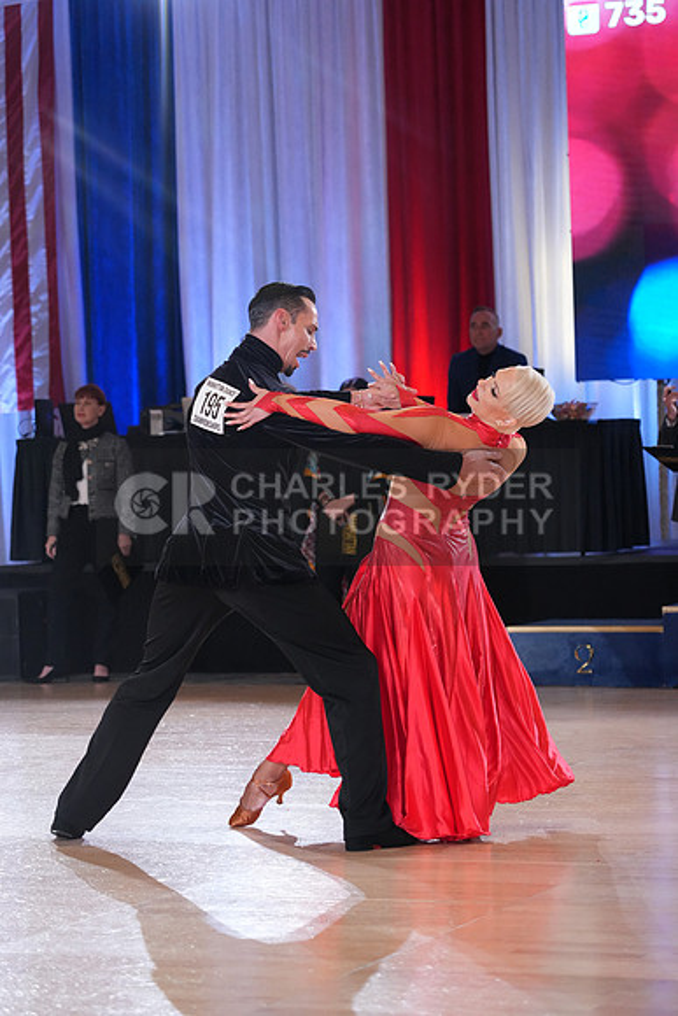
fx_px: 2964
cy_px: 508
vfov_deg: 19.5
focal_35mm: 105
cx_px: 339
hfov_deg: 13.0
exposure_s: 1/500
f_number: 4
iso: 4000
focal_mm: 105
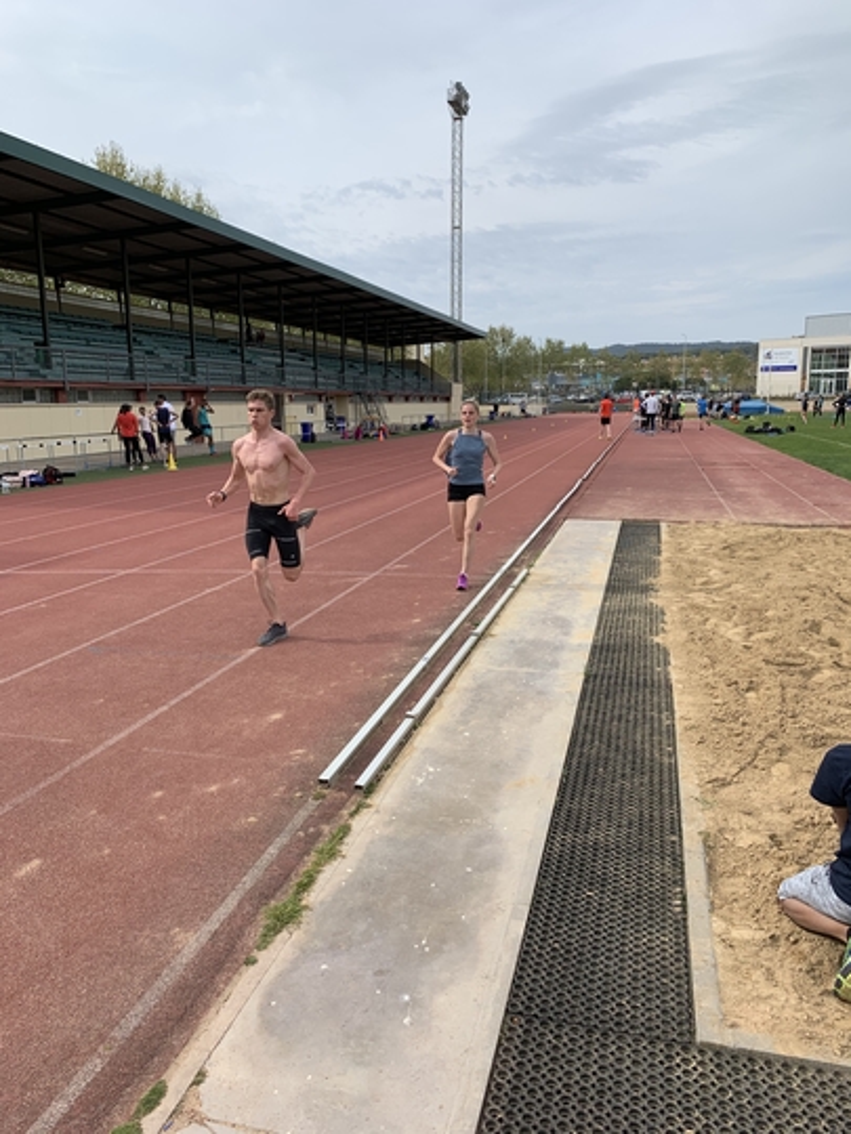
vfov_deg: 67.3
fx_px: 852
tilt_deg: -10.6
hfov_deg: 53.1
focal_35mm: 26
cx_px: 426
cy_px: 567
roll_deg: +0.7
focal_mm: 4.25
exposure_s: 1/2309
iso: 25
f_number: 1.8
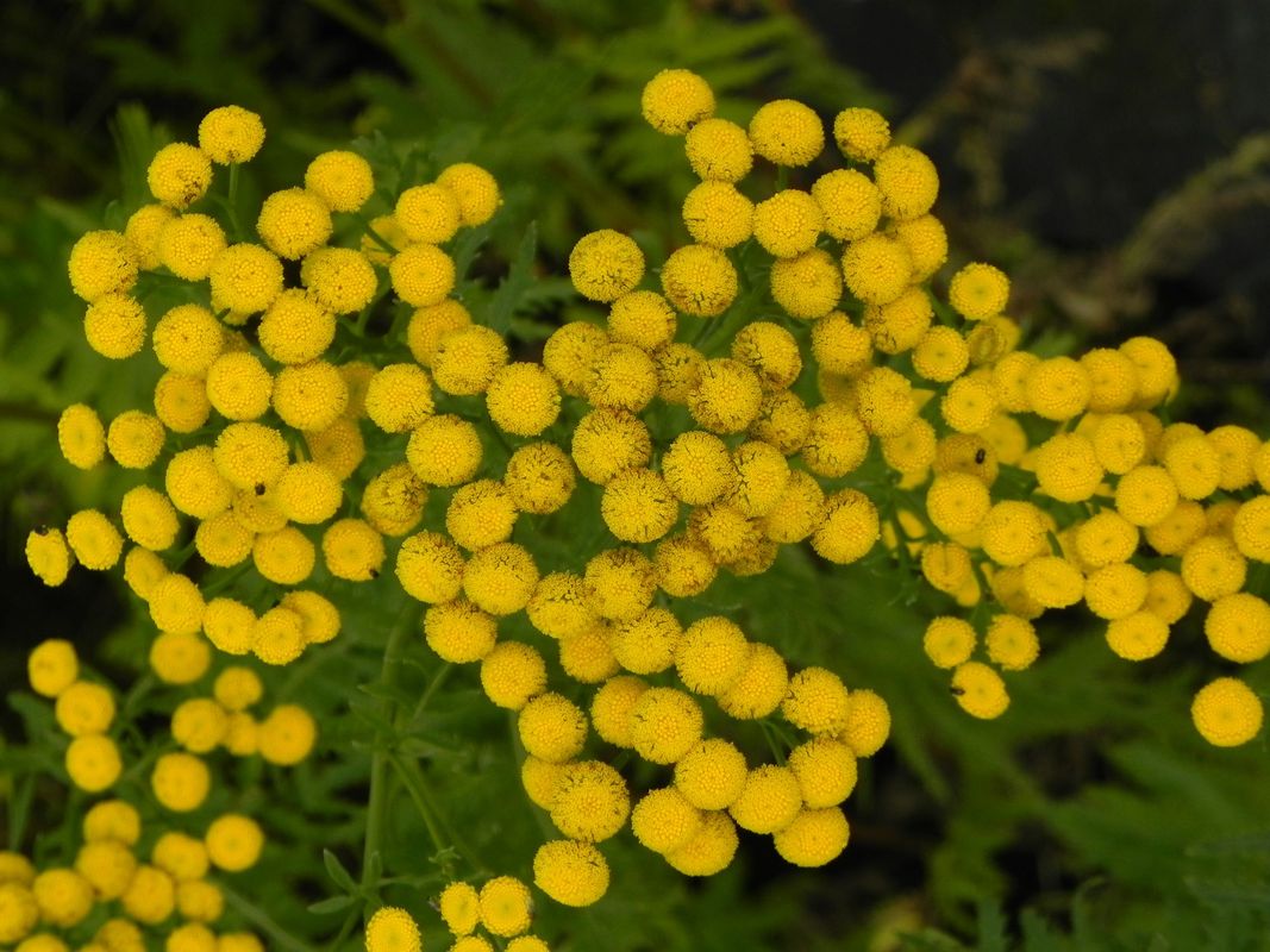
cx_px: 635
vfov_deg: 10.3
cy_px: 476
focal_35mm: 144
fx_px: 5283
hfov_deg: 13.7
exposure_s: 1/640
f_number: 5
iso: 160
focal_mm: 25.7
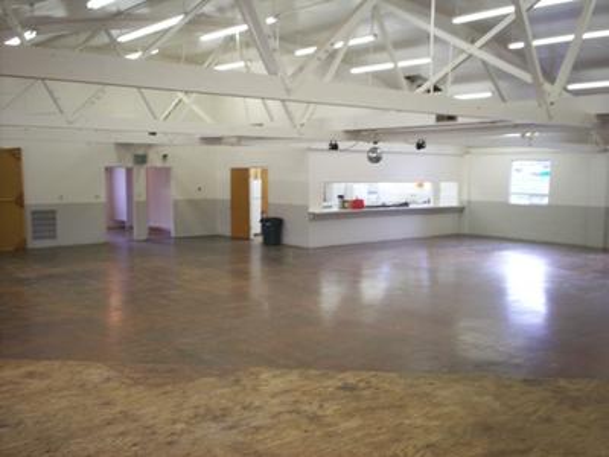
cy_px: 228
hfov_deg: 51.4
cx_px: 304
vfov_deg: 39.7
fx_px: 633
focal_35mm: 36
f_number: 4.5
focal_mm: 6
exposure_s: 1/17.8
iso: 140
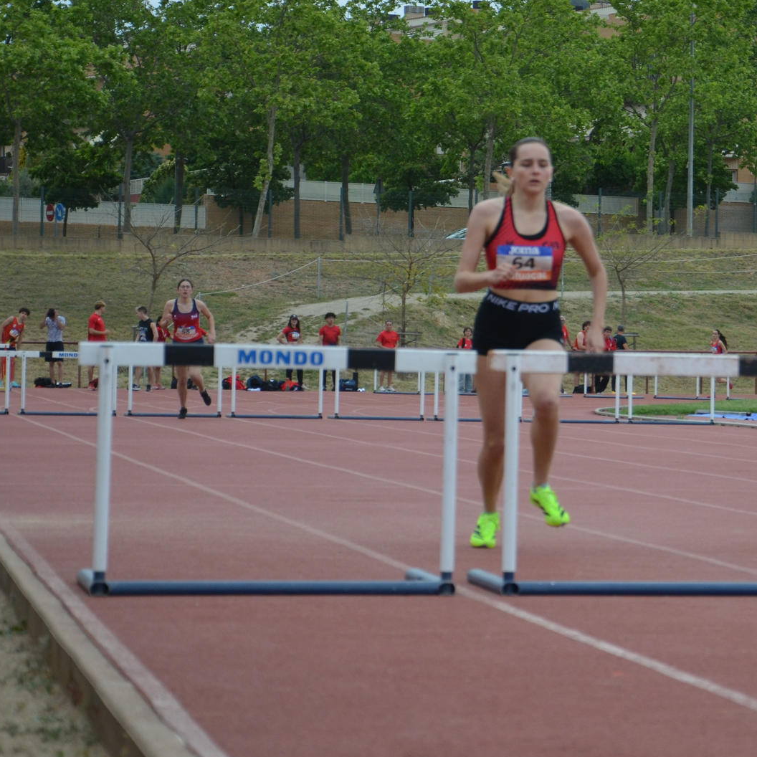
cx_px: 692
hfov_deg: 11.3
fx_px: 3785
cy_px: 313
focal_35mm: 153
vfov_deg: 11.4
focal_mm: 62
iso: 500
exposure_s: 1/1000
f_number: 5.3
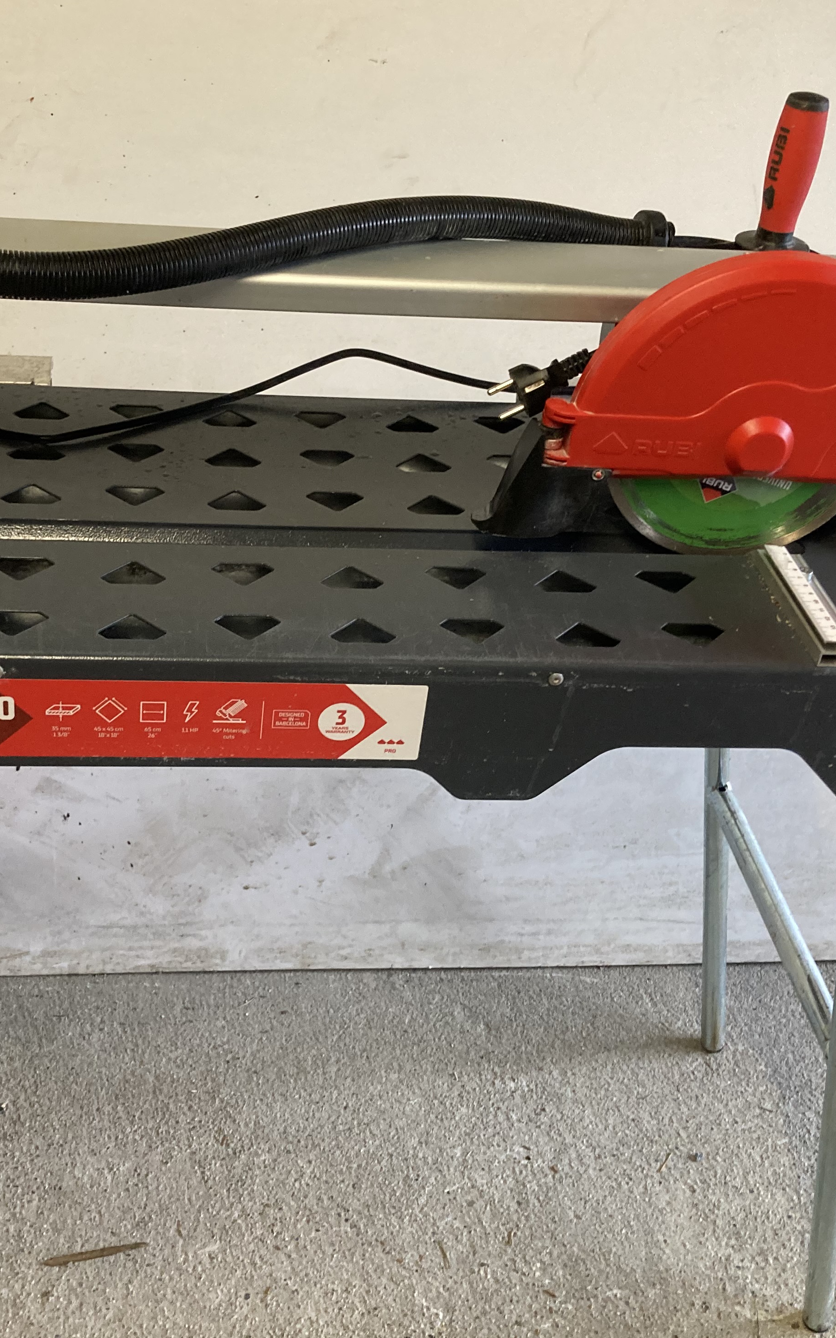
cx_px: 314
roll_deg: -4.6
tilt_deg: -32.9
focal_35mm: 41
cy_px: 656
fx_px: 1495
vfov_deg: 48.2
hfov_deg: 31.1
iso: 160
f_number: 1.8
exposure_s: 1/50
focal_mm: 3.99
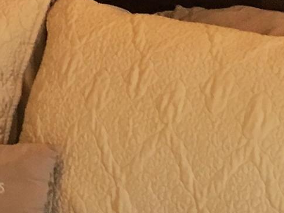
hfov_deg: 9.6
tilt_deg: +0.2
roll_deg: -0.6
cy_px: -175
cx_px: -426
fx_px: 1478
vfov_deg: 8.0
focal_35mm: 180
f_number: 2.2
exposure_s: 1/30
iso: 100
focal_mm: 4.15
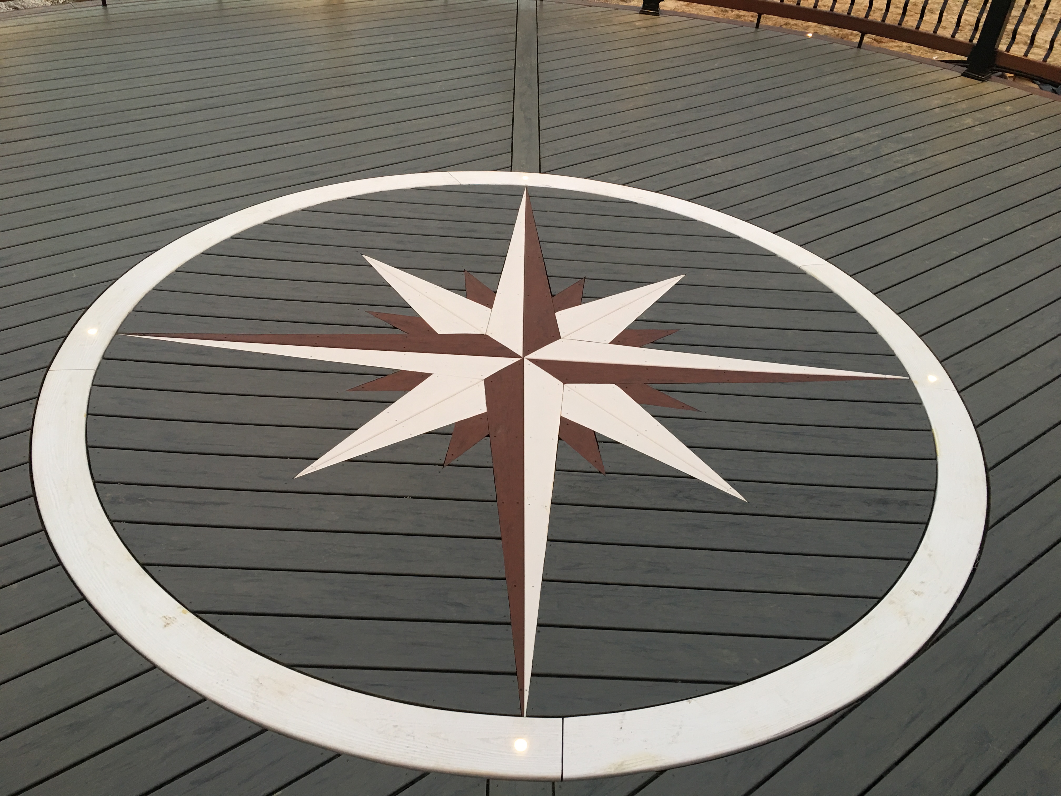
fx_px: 889
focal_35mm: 29
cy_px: 398
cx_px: 530
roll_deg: -4.6
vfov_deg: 48.2
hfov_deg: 61.7
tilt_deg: -37.0
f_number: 2.2
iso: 32
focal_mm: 4.15
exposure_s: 1/15
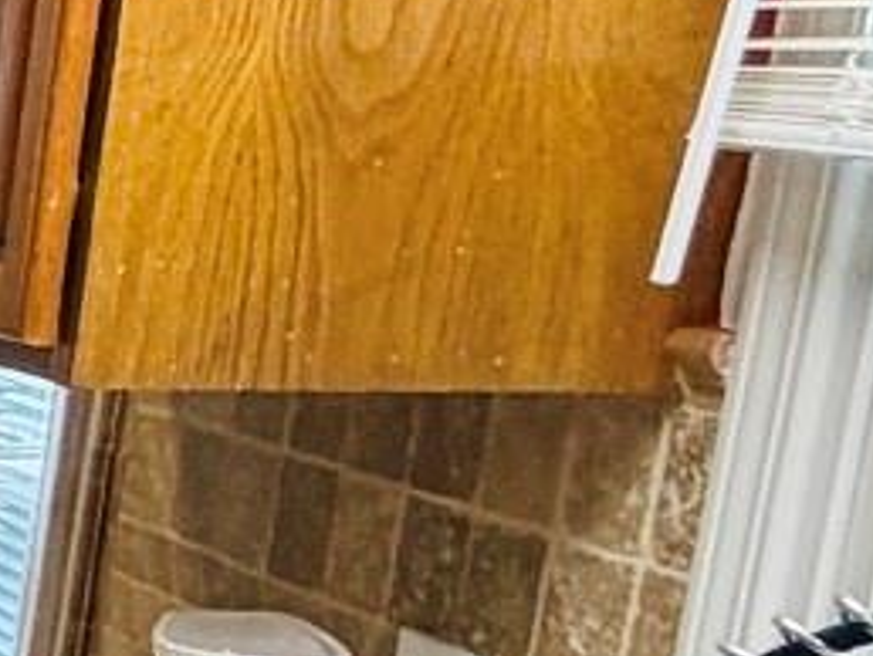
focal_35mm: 111
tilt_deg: -12.2
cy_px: 653
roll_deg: +2.2
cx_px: -2450
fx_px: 2802
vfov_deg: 13.2
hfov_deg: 8.7
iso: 160
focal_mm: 2.22
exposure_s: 1/60
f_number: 2.2
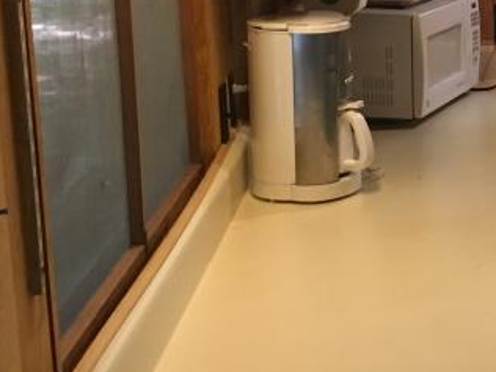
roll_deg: -0.6
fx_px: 1347
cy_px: 82
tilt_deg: -10.8
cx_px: 749
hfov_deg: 18.4
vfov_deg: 15.6
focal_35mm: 94
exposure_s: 1/30
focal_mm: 4.15
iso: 160
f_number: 2.2
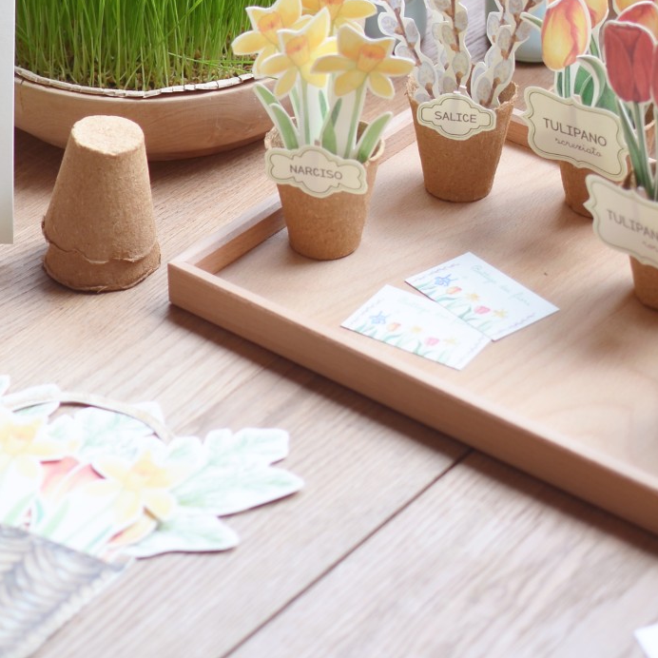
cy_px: -57
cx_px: 268
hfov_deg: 16.6
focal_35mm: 105
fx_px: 2258
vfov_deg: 16.1
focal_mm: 35
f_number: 2.5
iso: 100
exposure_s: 1/100
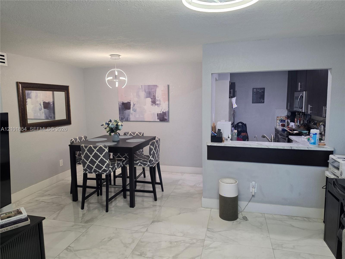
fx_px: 229
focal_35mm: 23
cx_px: 172
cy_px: 130
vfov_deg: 58.9
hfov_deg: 73.9
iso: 160
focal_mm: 6.5
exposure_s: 1/120
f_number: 1.4
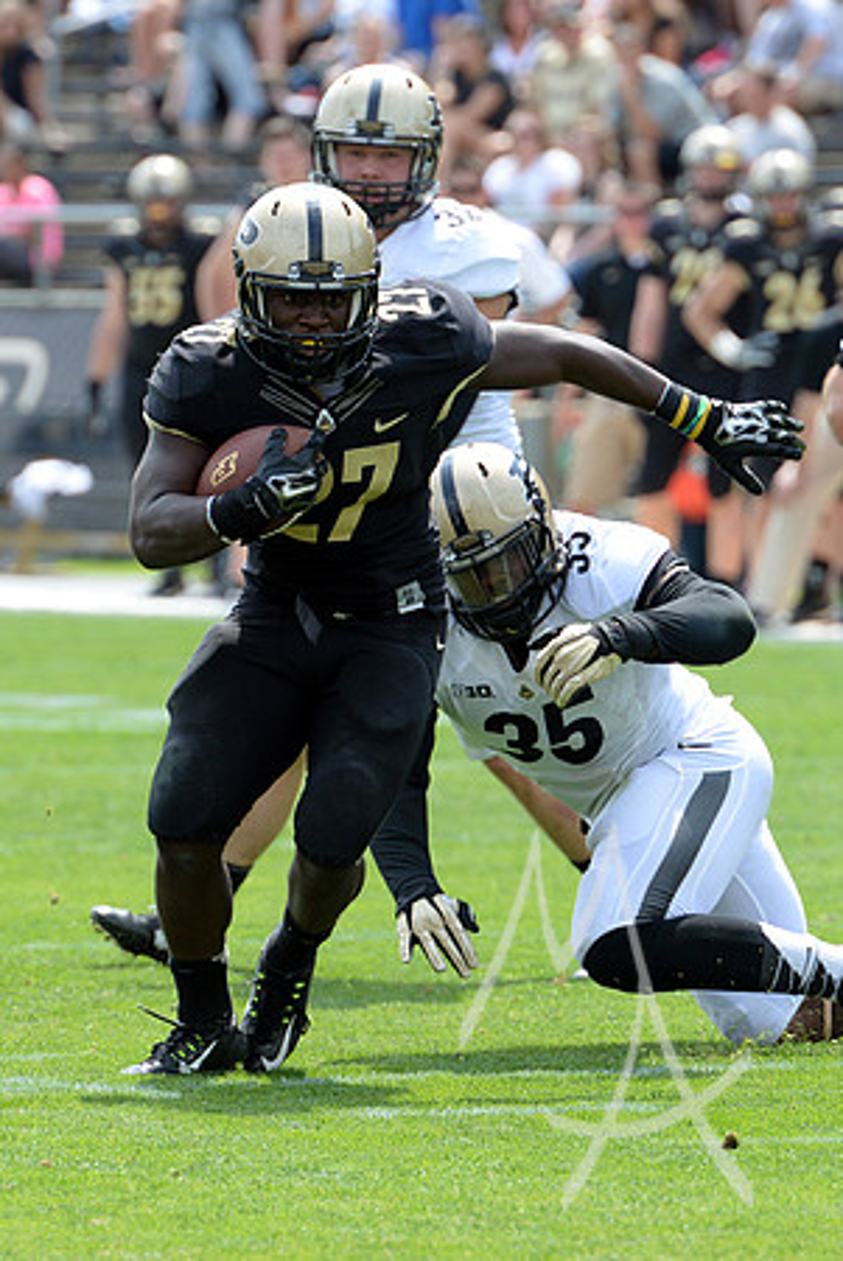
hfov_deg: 5.1
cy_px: 630
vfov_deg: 7.6
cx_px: 422
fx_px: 9461
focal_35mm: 270
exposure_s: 1/1250
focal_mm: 270
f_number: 6.3
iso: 640
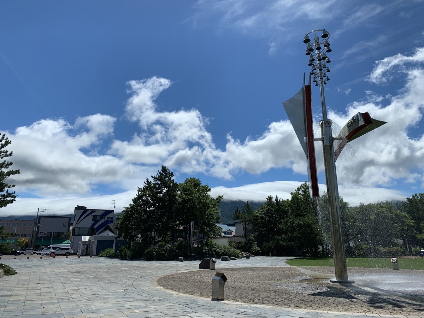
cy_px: 159
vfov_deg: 53.1
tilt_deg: +14.9
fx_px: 318
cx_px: 212
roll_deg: -1.1
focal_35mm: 26
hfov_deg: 67.3
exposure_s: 1/5714
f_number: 1.8
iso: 25
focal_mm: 4.25
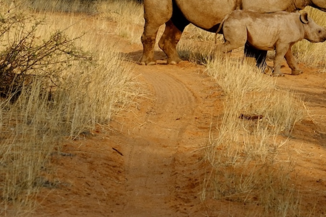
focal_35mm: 327
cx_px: 177
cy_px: 20
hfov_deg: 6.3
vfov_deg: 4.2
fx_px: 2961
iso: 400
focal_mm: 115.9
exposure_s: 1/400
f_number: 11
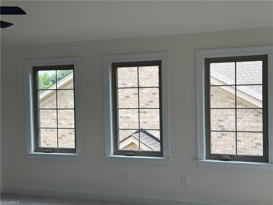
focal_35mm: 48
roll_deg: +0.8
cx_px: 136
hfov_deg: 39.7
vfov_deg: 30.3
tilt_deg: -1.3
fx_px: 379
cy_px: 102
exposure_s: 1/425
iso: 64
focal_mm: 6.76
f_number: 1.78
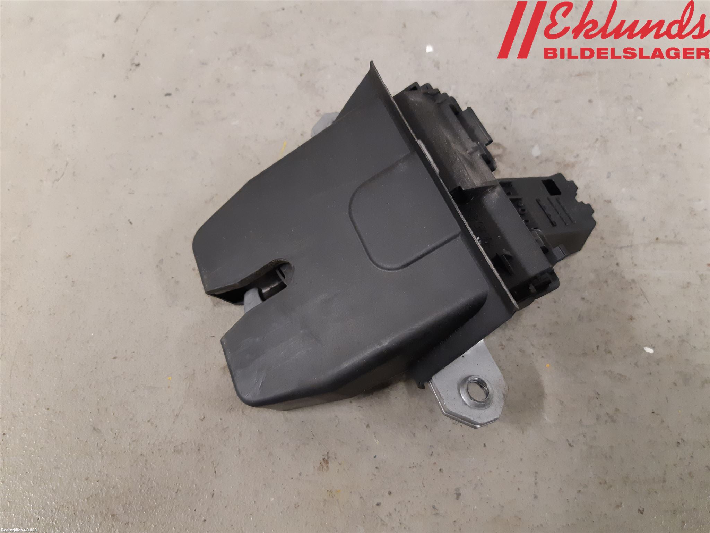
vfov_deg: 53.1
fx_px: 533
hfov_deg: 67.3
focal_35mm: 26
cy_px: 266
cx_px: 355
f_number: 1.7
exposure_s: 1/50
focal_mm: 3.93
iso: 250
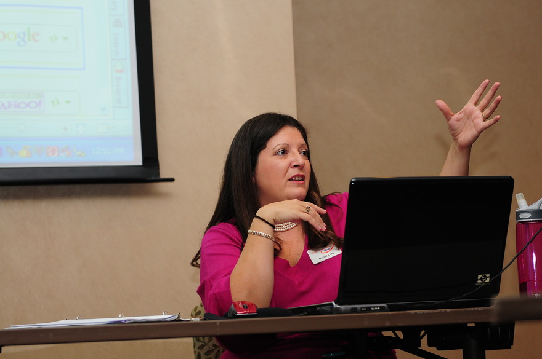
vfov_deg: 13.0
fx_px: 1579
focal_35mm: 105
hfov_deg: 19.5
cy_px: 180
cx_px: 271
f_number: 2.8
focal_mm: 70
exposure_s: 1/125
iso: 400
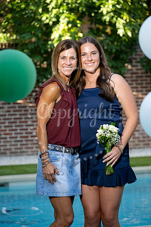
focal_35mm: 120
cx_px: 76
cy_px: 114
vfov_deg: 17.1
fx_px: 755
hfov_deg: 11.4
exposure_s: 1/200
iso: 400
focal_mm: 120
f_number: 4.5
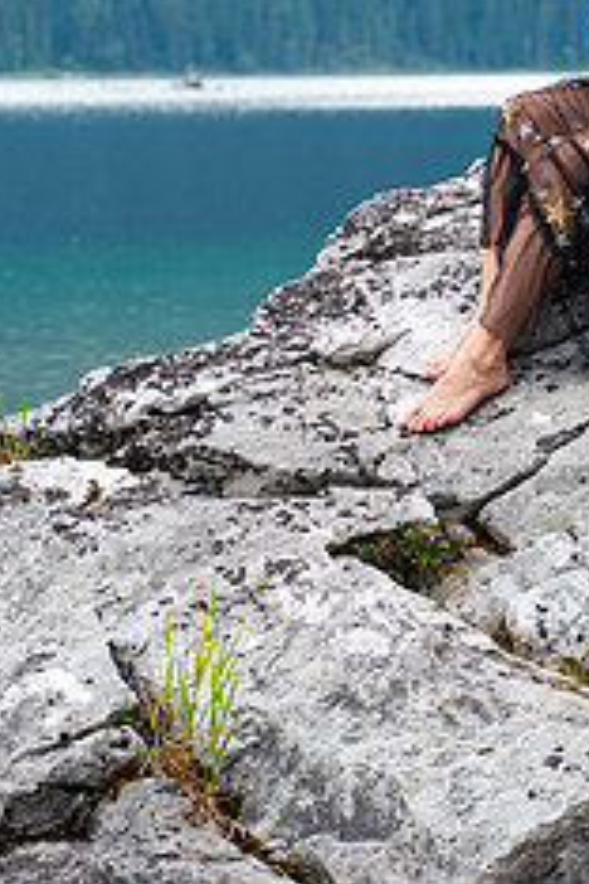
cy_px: 157
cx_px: 491
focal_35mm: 198
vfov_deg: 10.4
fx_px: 4859
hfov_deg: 6.9
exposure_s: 1/400
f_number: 5
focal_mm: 80
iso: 200
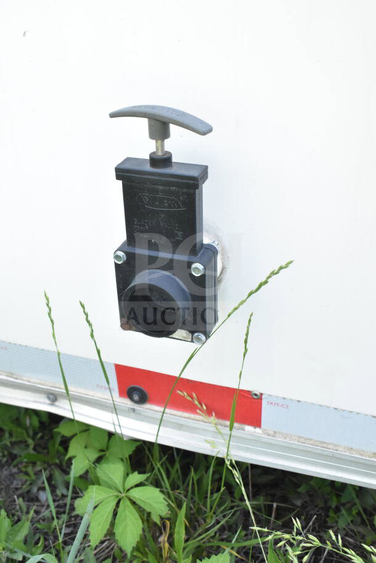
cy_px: 282
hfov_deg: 33.0
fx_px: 634
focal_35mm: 40
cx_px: 188
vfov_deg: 47.9
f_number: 7.1
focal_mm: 27
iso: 1600
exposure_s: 1/200
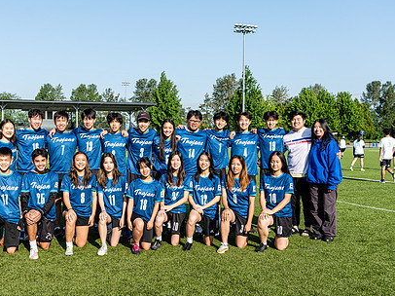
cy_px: 170
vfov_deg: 32.8
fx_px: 502
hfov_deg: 42.5
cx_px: 139
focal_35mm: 44
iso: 64
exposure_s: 1/250
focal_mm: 32
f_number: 5.6
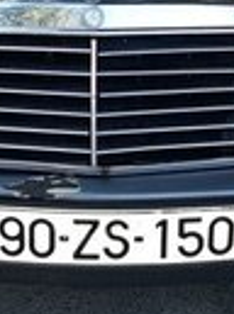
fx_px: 978
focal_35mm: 108
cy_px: -39
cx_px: 95
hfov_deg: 13.6
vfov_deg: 17.6
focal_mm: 3.7
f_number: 1.9
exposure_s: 1/140
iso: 64
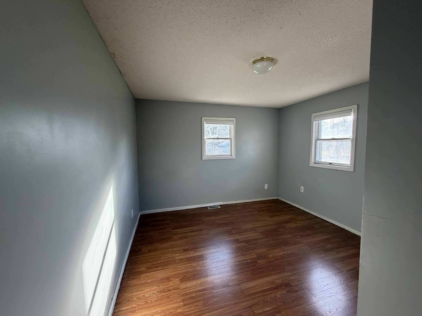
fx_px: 171
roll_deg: +1.4
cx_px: 211
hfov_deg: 102.1
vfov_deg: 85.7
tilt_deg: -3.4
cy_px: 158
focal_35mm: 14
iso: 250
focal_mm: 2.22
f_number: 2.2
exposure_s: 1/121
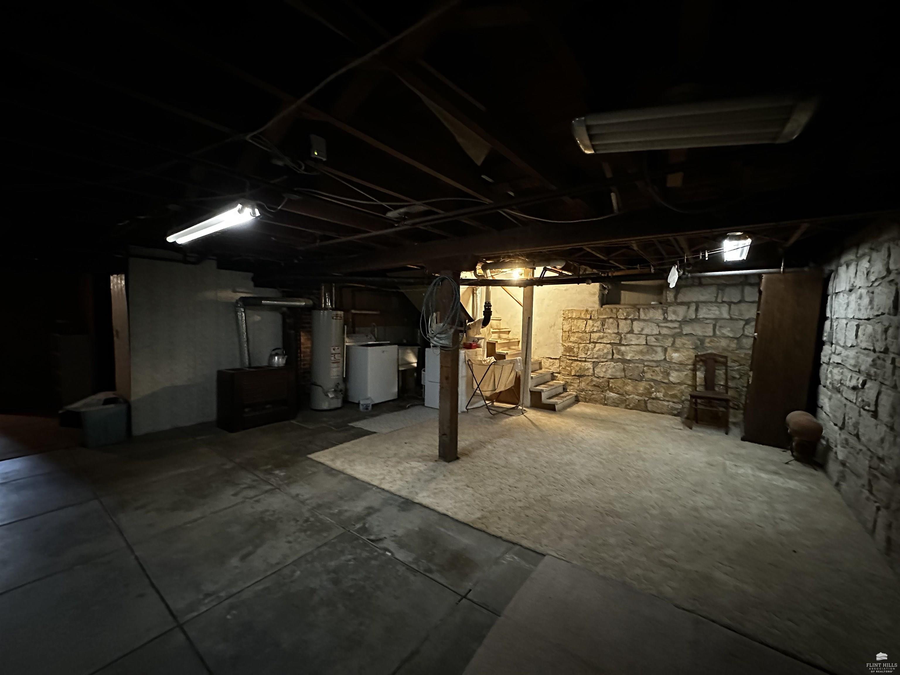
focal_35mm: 14
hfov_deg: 102.1
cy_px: 338
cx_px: 450
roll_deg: -0.4
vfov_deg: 85.7
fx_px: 364
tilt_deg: -2.9
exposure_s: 1/40
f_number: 2.2
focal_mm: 2.22
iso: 1250
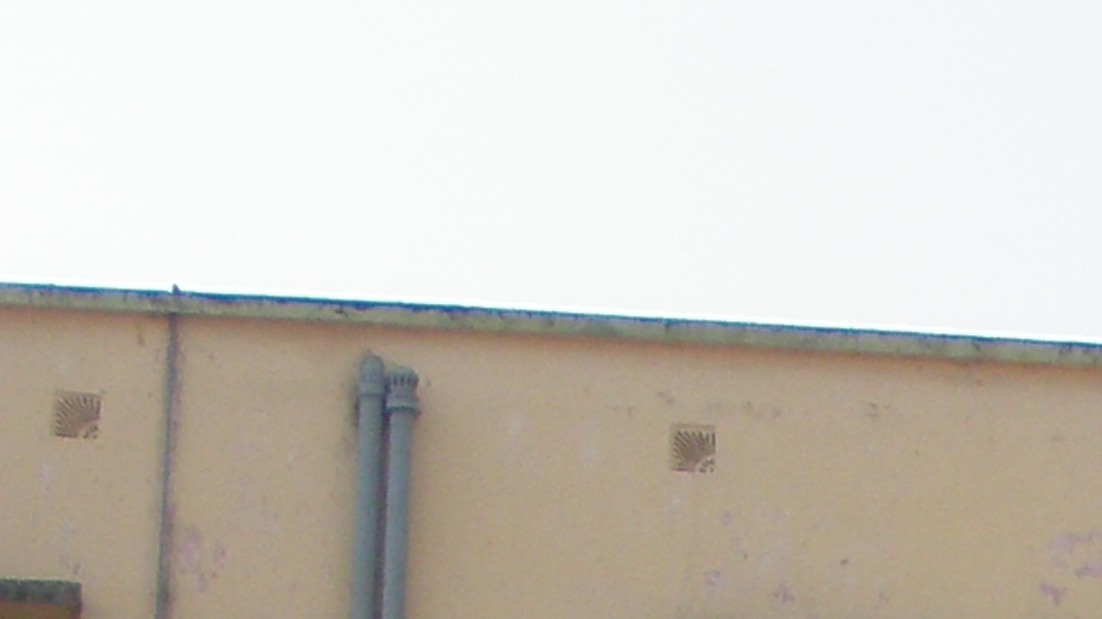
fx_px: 6924
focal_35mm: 237
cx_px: 1194
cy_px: 1622
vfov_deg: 4.9
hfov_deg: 9.0
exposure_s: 1/500
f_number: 3.5
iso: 80
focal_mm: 6.7
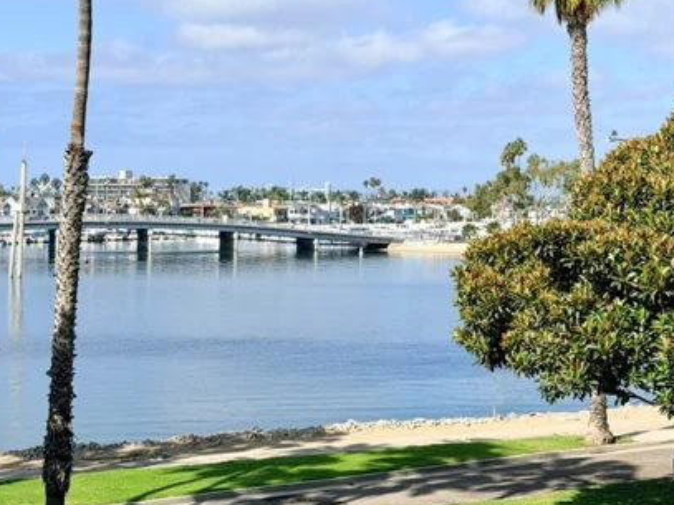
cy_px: 154
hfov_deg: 22.1
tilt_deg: +1.3
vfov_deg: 16.7
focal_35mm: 88
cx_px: 468
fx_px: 1713
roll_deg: +0.2
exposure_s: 1/6024
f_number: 1.78
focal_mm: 6.76
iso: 64
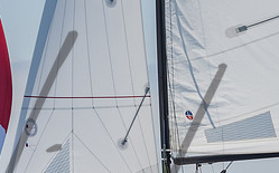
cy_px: 190
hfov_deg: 4.3
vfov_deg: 2.7
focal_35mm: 485
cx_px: 246
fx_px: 3684
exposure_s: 1/1250
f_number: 14
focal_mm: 130
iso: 640
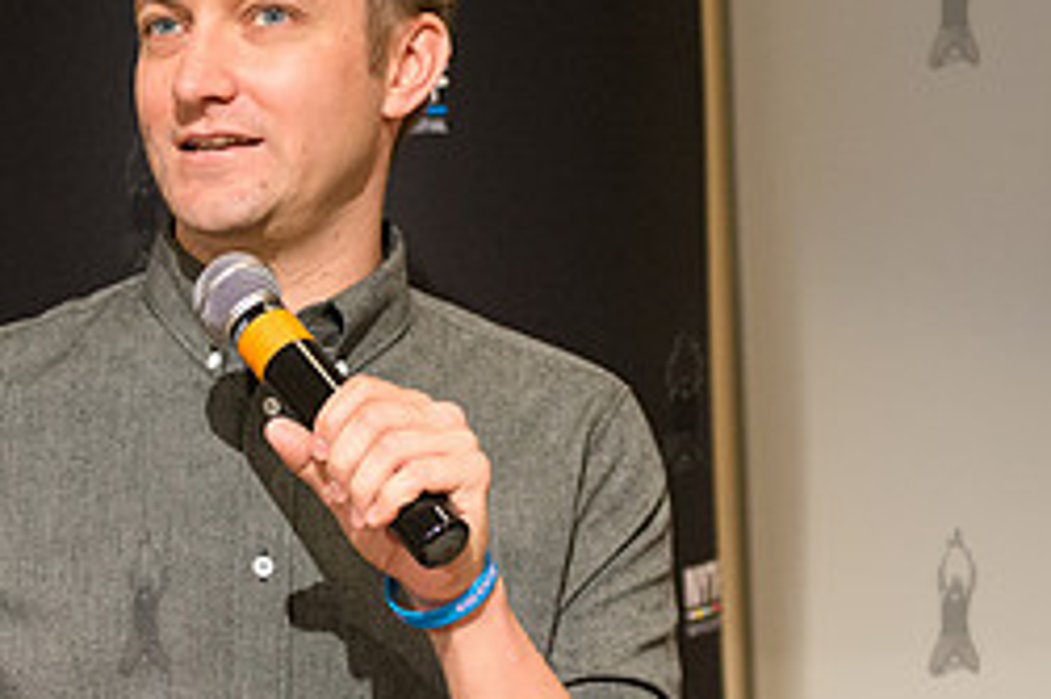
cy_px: 601
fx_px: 5397
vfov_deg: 7.4
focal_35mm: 185
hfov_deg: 11.1
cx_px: 142
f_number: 4
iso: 2500
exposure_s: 1/250
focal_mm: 80
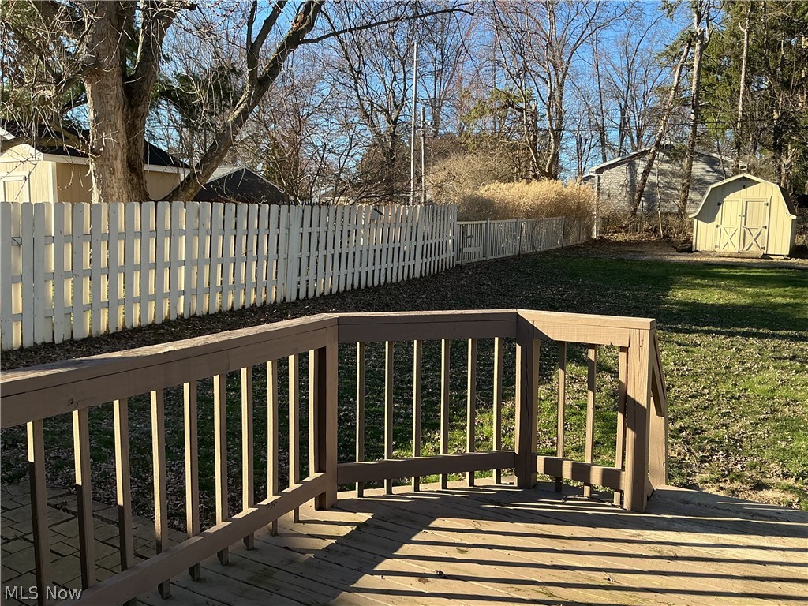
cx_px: 404
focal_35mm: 29
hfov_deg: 61.7
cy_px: 303
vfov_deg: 48.2
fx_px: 677
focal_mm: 3
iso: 25
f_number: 1.8
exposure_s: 1/457
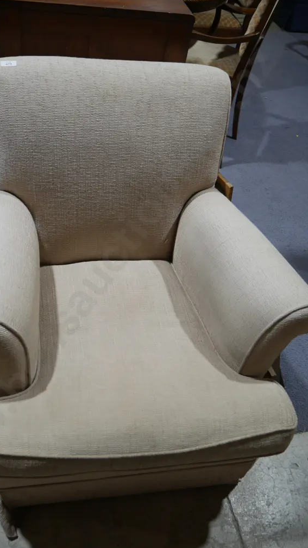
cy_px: 277
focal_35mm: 31
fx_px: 450
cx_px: 101
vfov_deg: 62.6
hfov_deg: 37.3
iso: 200
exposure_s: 1/100
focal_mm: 14
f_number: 3.5
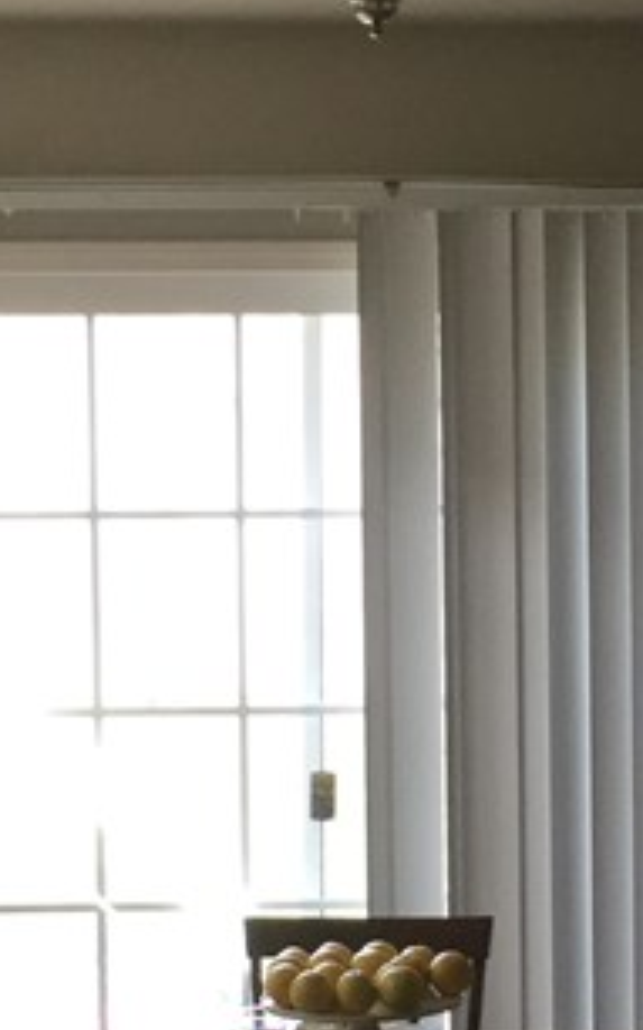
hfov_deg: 11.8
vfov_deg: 18.9
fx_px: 3087
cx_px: 522
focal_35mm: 110
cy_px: 666
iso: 32
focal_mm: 3.3
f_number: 2.4
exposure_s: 1/40
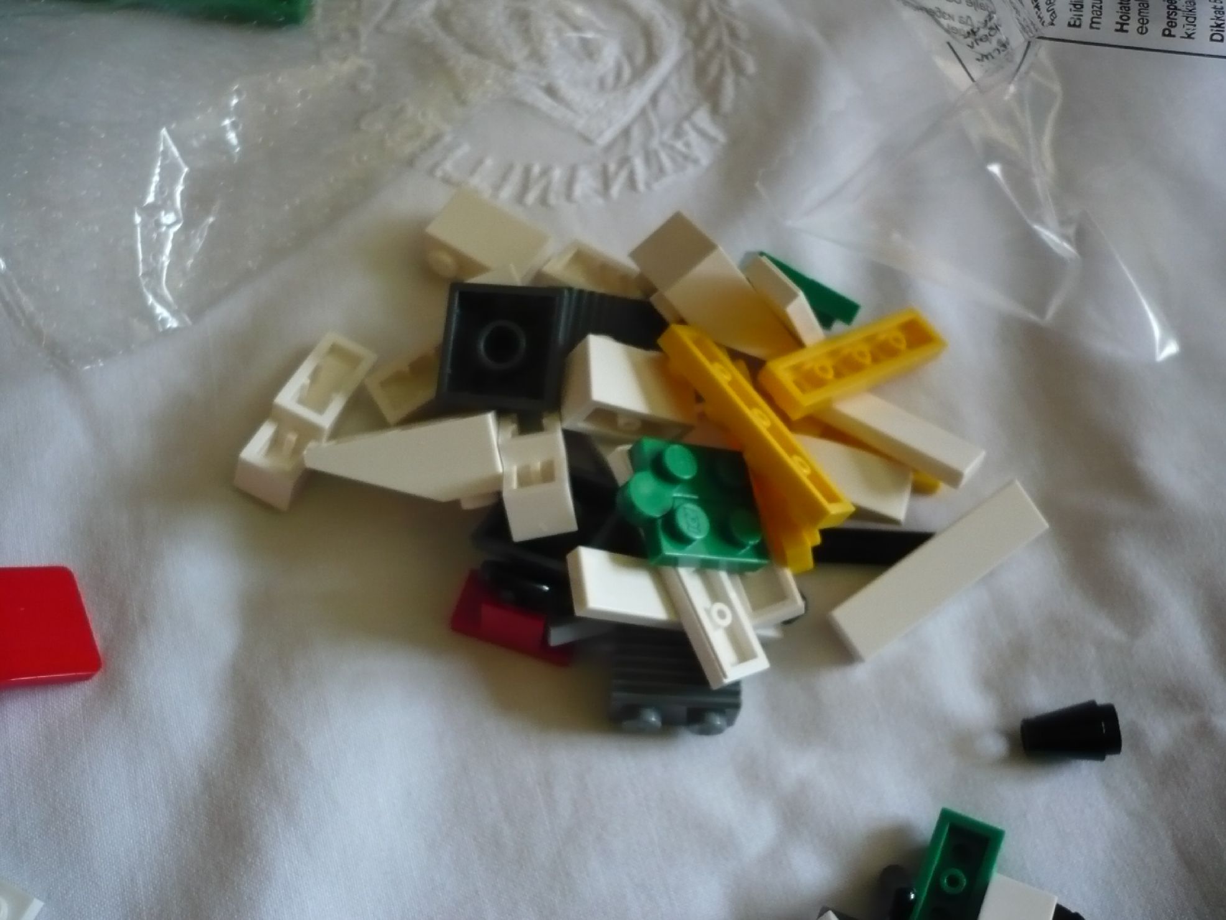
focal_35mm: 35
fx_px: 1240
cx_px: 613
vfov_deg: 40.7
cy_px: 460
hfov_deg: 52.6
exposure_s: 1/125
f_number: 2.8
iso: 200
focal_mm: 5.8
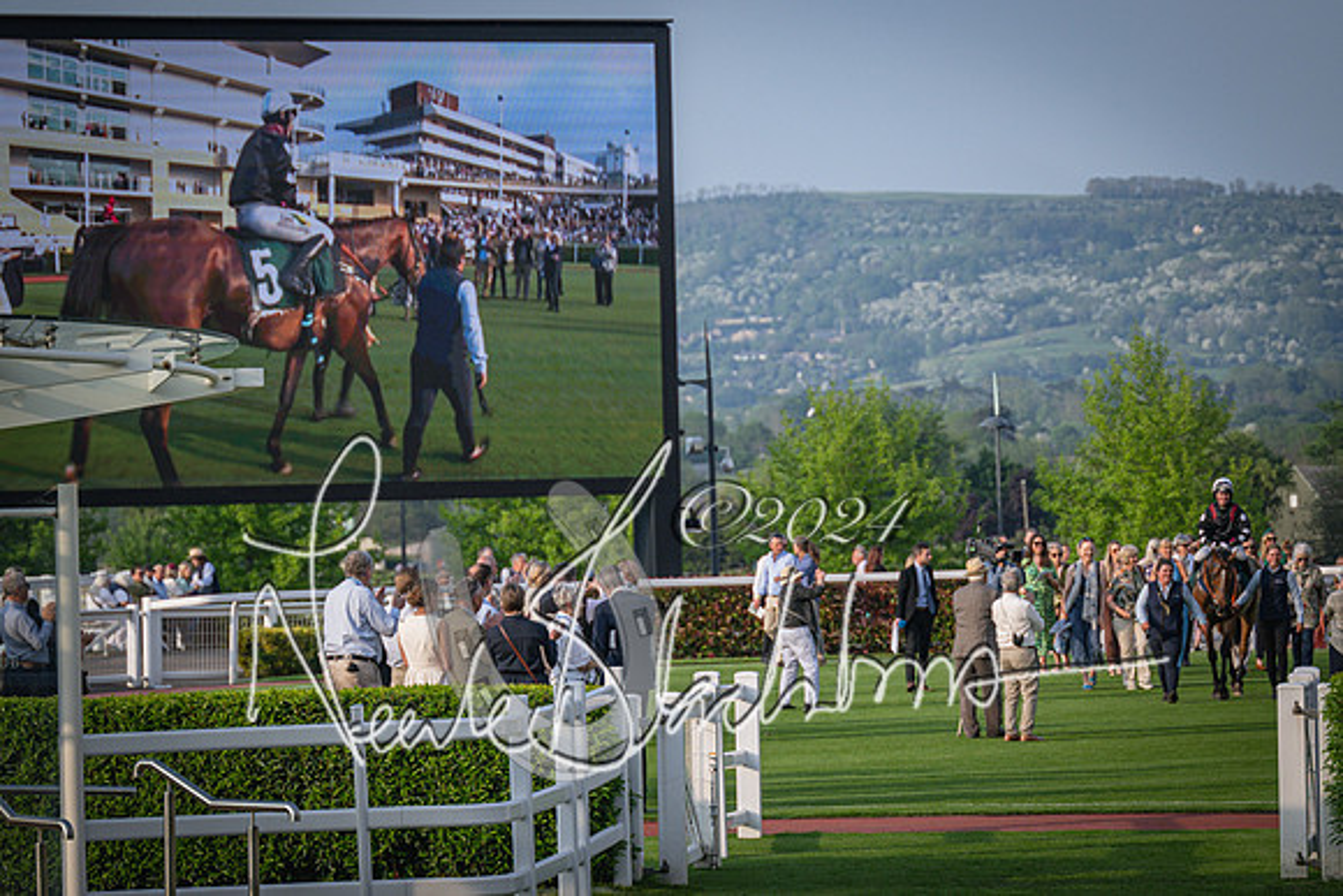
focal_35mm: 147
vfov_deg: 9.3
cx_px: 672
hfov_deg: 14.0
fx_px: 5485
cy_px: 448
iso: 400
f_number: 4
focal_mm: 98
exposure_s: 1/2000
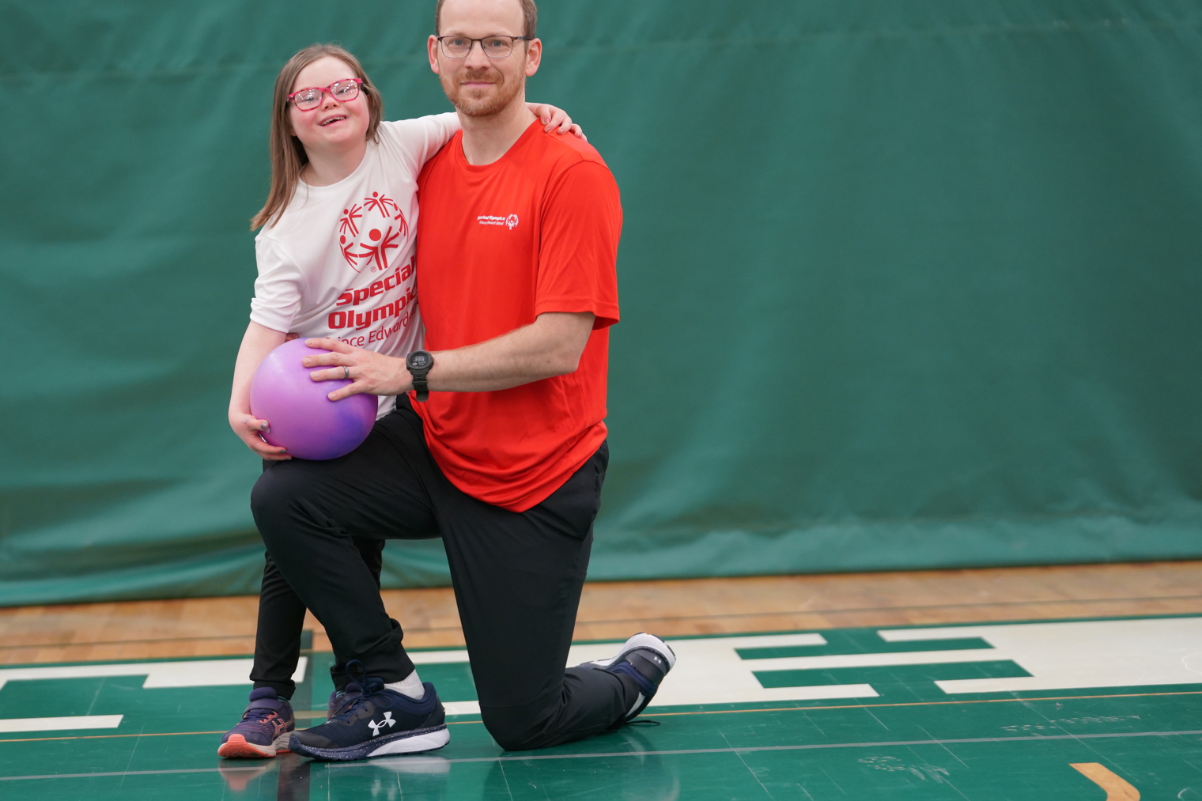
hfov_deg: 12.2
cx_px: 477
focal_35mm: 168
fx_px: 5608
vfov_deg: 8.2
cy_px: 330
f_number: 3.2
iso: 1600
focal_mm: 133
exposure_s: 1/250
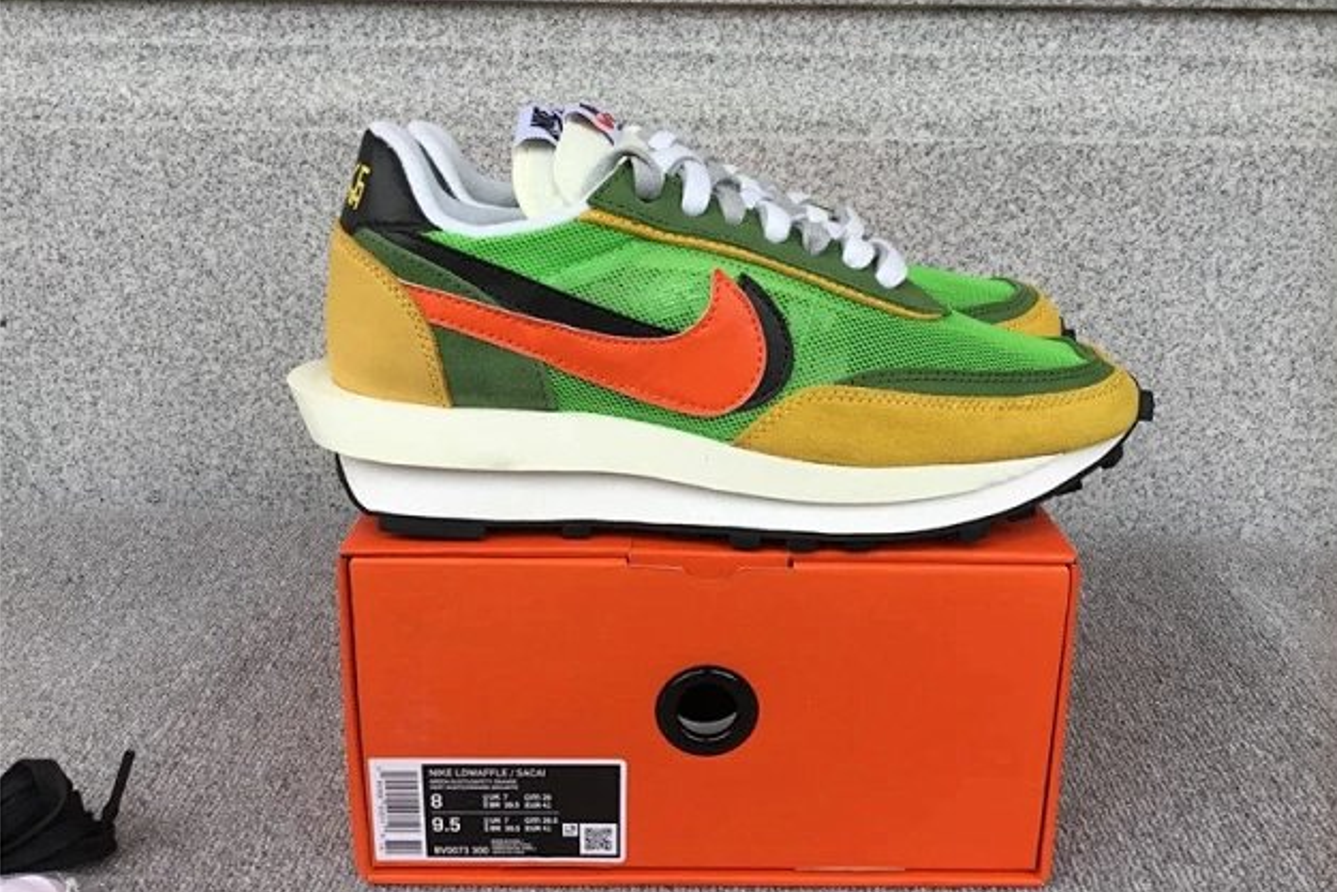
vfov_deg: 39.9
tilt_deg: -16.7
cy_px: 387
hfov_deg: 57.2
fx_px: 1226
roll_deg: -0.2
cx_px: 682
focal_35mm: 33
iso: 25
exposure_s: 1/126
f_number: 2.4
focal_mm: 3.3
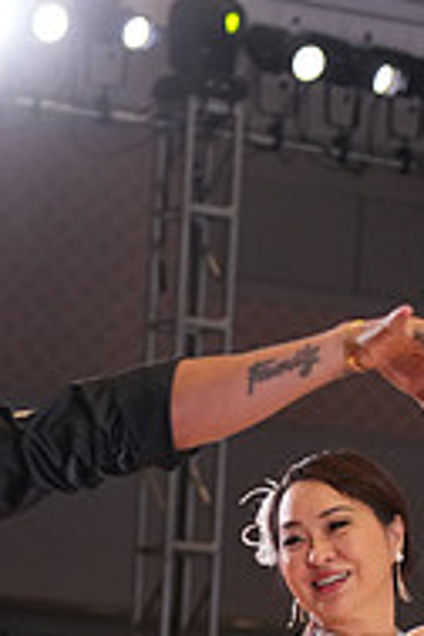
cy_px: 966
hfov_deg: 5.9
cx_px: 190
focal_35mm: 233
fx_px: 4116
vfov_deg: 8.6
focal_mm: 76
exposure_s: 1/500
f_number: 4
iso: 2500
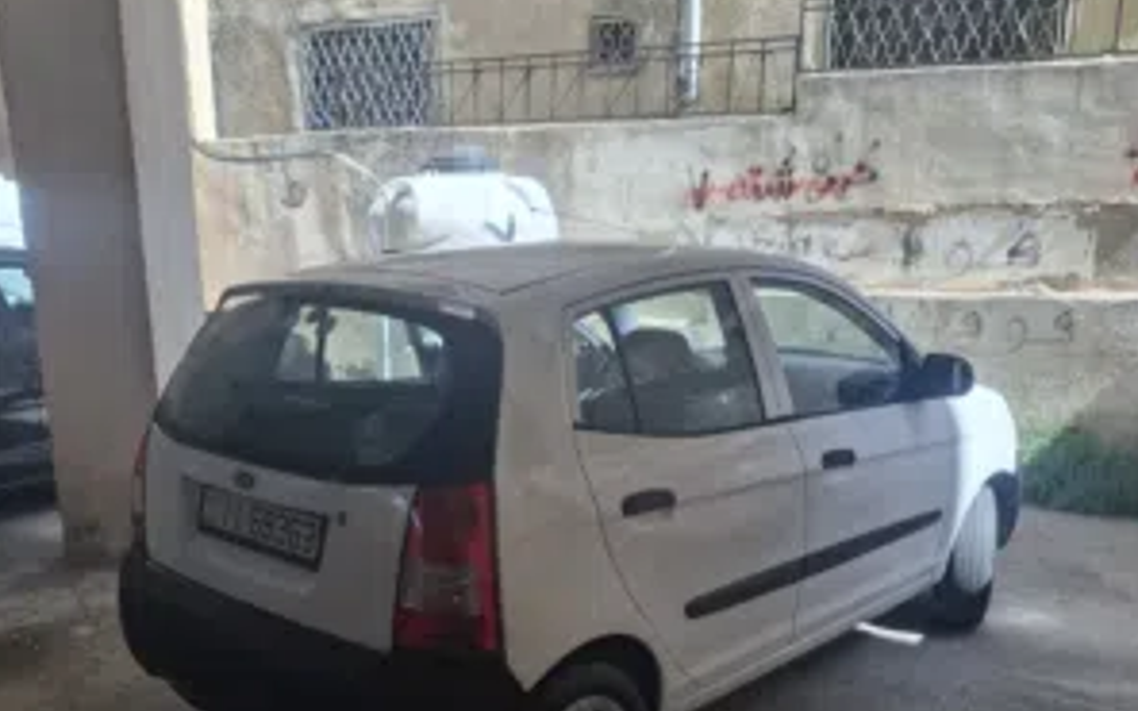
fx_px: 1023
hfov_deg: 58.1
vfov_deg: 38.0
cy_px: 465
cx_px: 569
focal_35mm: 33
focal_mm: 5.54
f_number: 1.8
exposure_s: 1/678
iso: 50
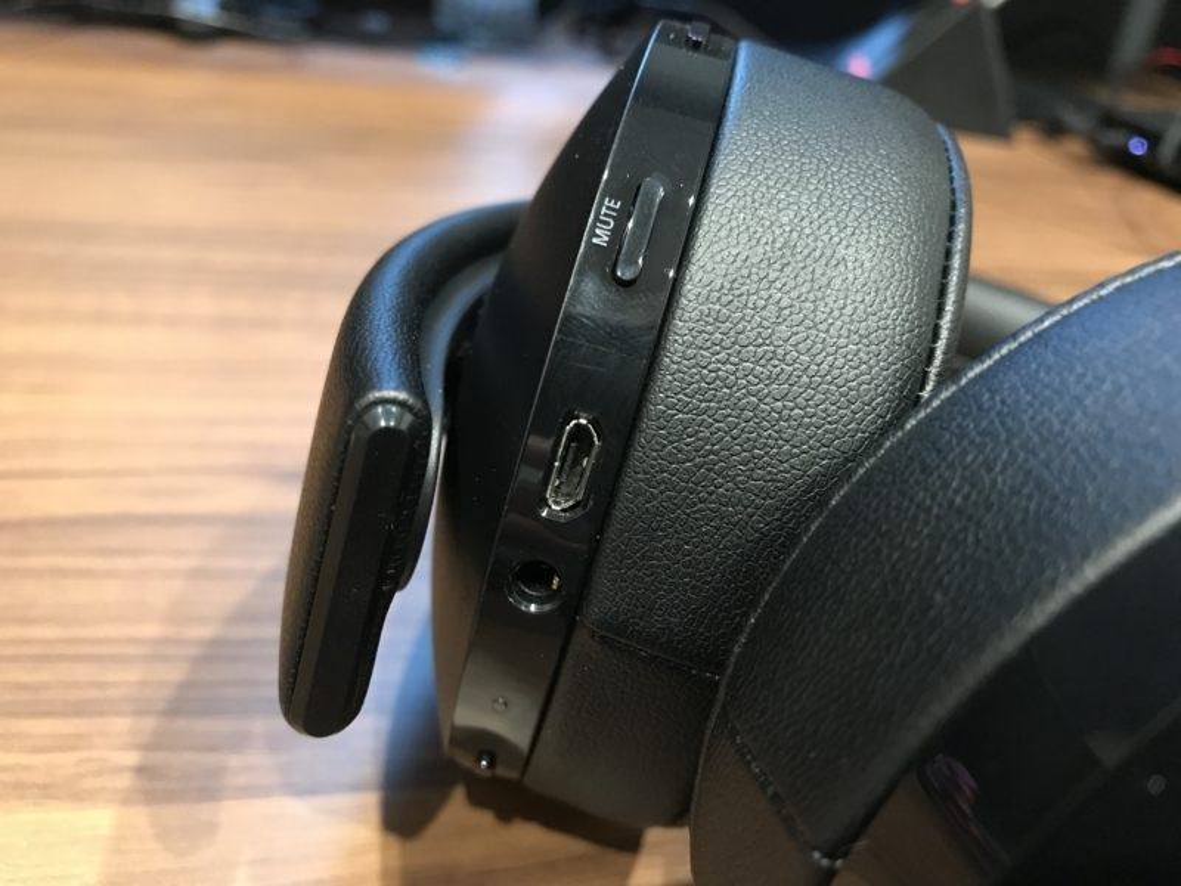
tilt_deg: -29.3
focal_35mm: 28
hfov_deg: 63.4
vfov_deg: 49.7
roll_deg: -8.3
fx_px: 955
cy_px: 443
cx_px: 590
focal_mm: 3.99
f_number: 1.8
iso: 100
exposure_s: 1/4
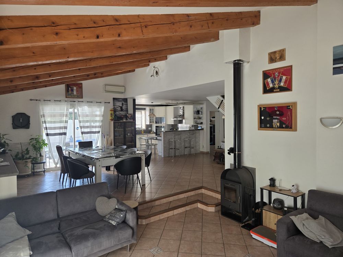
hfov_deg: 73.9
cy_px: 128
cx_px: 172
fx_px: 228
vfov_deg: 58.9
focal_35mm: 23
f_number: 1.8
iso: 80
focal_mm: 5.4
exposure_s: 1/180
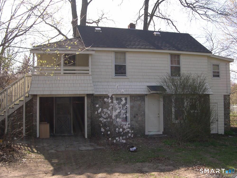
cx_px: 118
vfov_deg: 36.8
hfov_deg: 47.9
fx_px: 267
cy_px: 87
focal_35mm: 39
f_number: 2.8
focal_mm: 8
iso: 100
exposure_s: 1/502
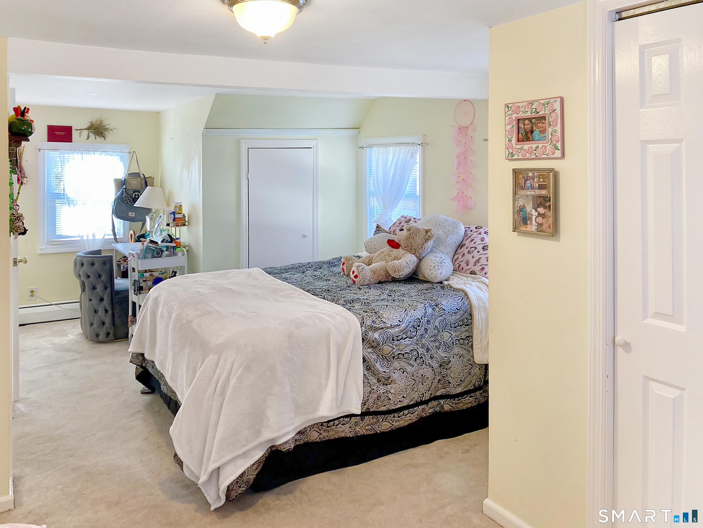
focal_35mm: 28
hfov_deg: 63.4
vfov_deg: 49.7
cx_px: 352
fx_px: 569
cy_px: 264
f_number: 1.8
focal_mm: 3.99
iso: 64
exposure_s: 1/60
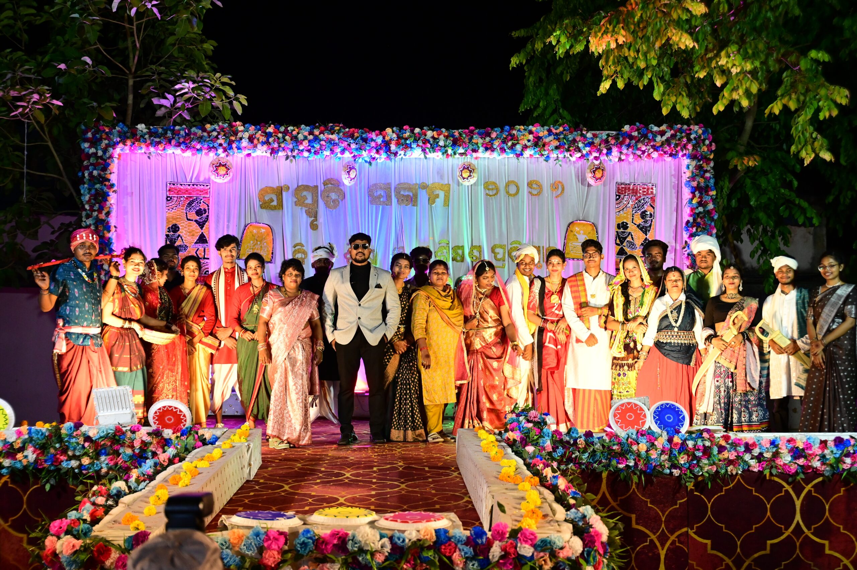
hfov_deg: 41.9
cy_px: 285
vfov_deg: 28.6
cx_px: 428
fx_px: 1118
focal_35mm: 47
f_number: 4
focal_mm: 47
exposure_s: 1/125
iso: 3200
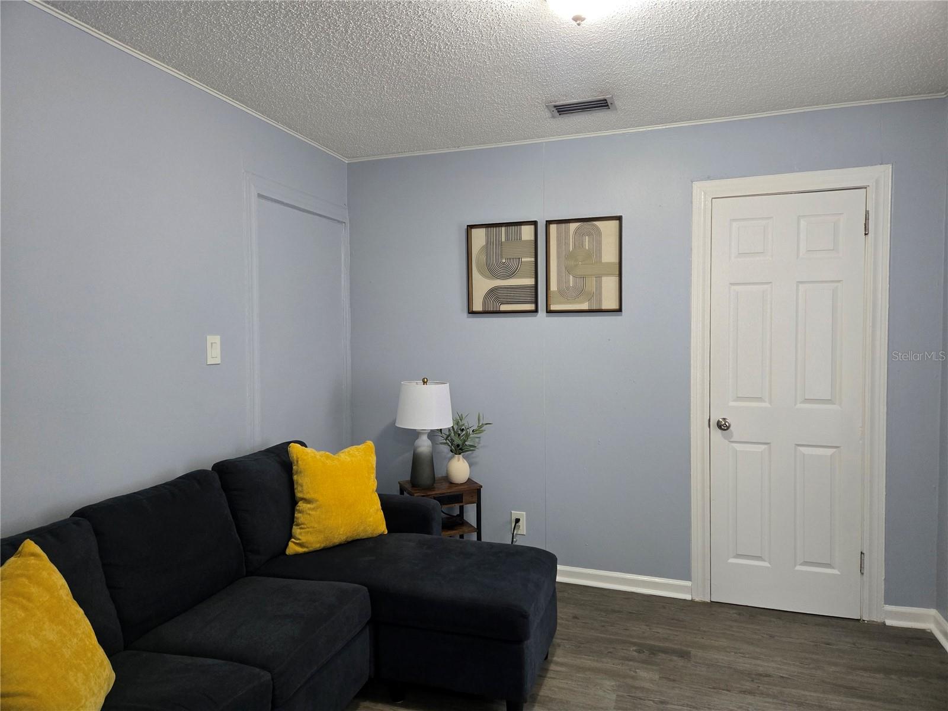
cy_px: 356
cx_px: 474
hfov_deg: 73.9
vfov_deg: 58.9
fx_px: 630
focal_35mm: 23
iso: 500
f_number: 1.8
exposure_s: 1/120
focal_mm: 5.4
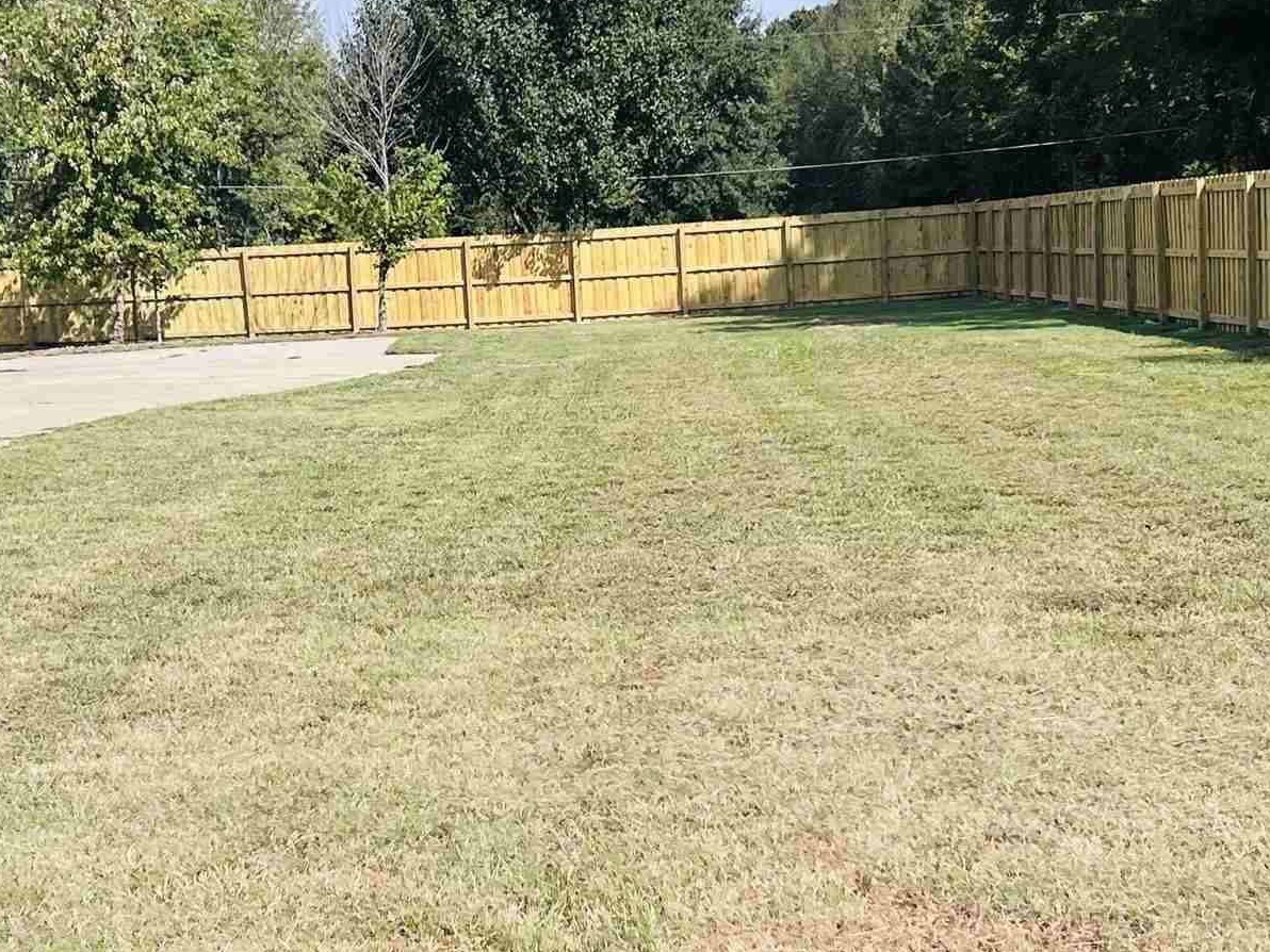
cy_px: 529
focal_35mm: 67
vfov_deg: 21.9
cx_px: 557
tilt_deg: -5.6
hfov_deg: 28.9
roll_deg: +1.9
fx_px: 2458
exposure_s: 1/5076
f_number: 1.5
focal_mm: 5.7
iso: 50
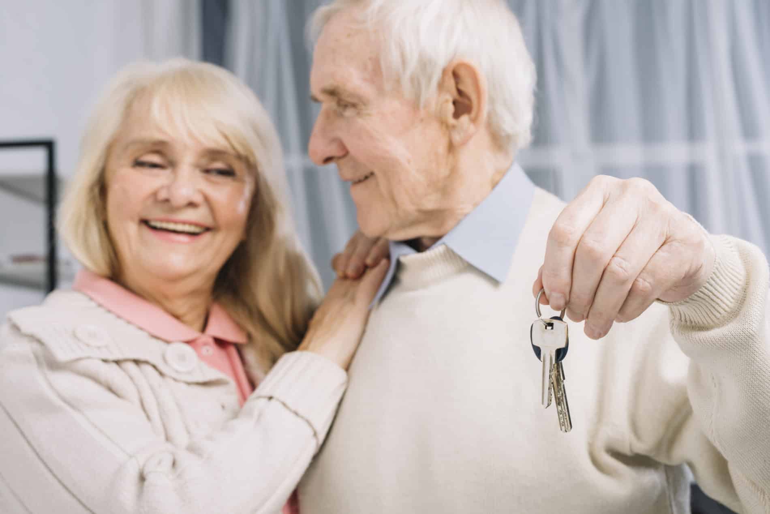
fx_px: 1070
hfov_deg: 39.6
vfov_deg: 27.0
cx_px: 385
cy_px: 257
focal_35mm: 50
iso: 100
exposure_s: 1/160
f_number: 6.3
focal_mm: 50
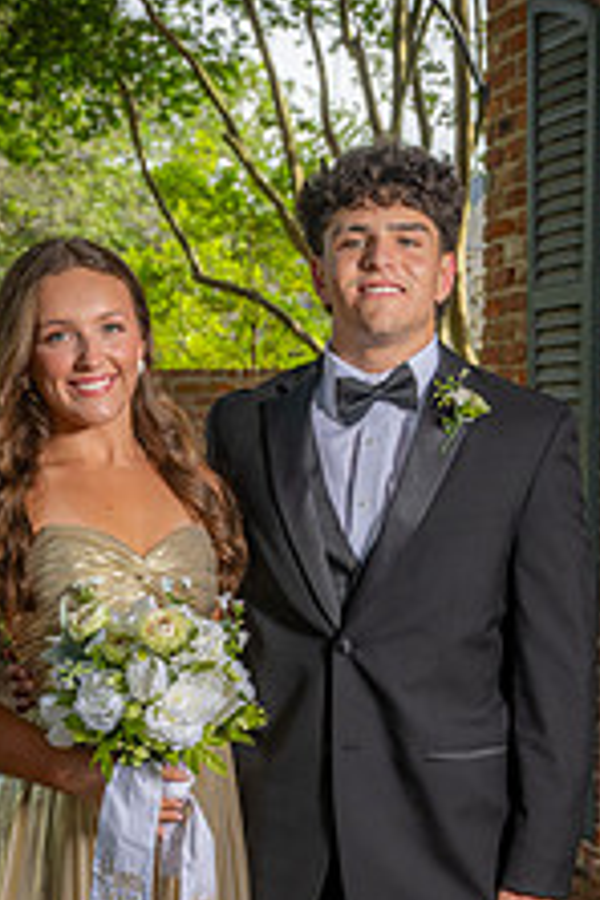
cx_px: 397
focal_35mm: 75
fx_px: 1875
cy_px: 766
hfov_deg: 18.1
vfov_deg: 26.3
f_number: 5.6
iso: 100
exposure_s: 1/160
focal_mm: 37
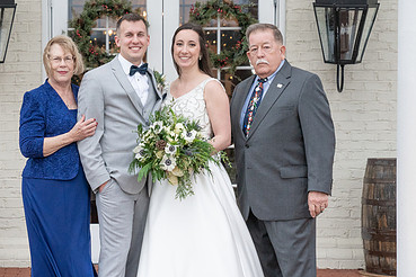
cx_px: 114
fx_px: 1467
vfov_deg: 10.8
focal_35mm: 127
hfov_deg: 16.1
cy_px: 144
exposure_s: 1/200
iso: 2000
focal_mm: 70
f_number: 4
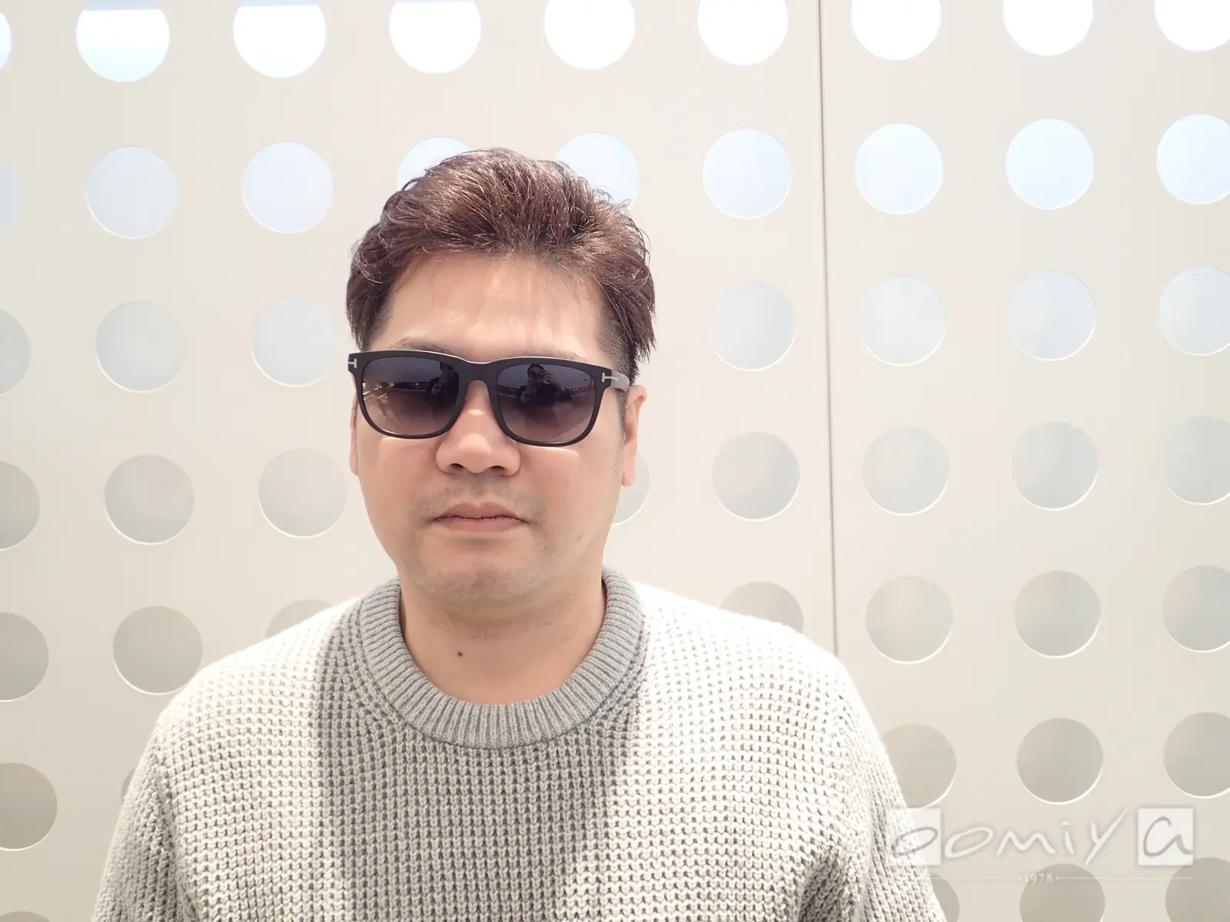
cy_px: 461
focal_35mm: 32
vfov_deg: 44.2
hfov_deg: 56.8
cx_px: 615
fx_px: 1137
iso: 200
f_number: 2.4
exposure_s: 1/40
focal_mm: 5.87
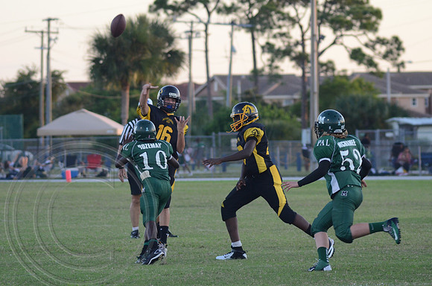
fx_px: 3592
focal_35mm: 300
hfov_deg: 6.9
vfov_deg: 4.6
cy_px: 143
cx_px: 216
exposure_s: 1/500
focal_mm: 200
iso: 1250
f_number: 5.6
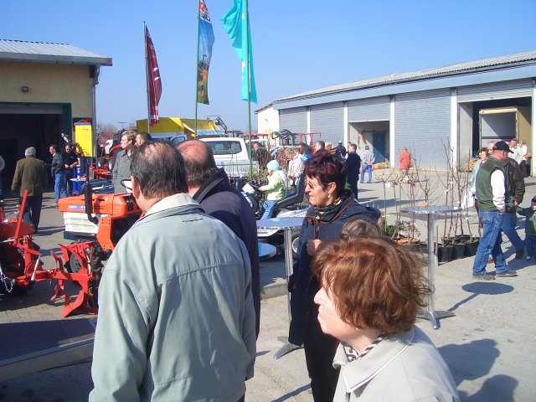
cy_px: 201
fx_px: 542
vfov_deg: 40.7
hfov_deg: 52.6
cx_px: 268
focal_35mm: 35
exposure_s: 1/500
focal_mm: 5.8
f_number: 4.3
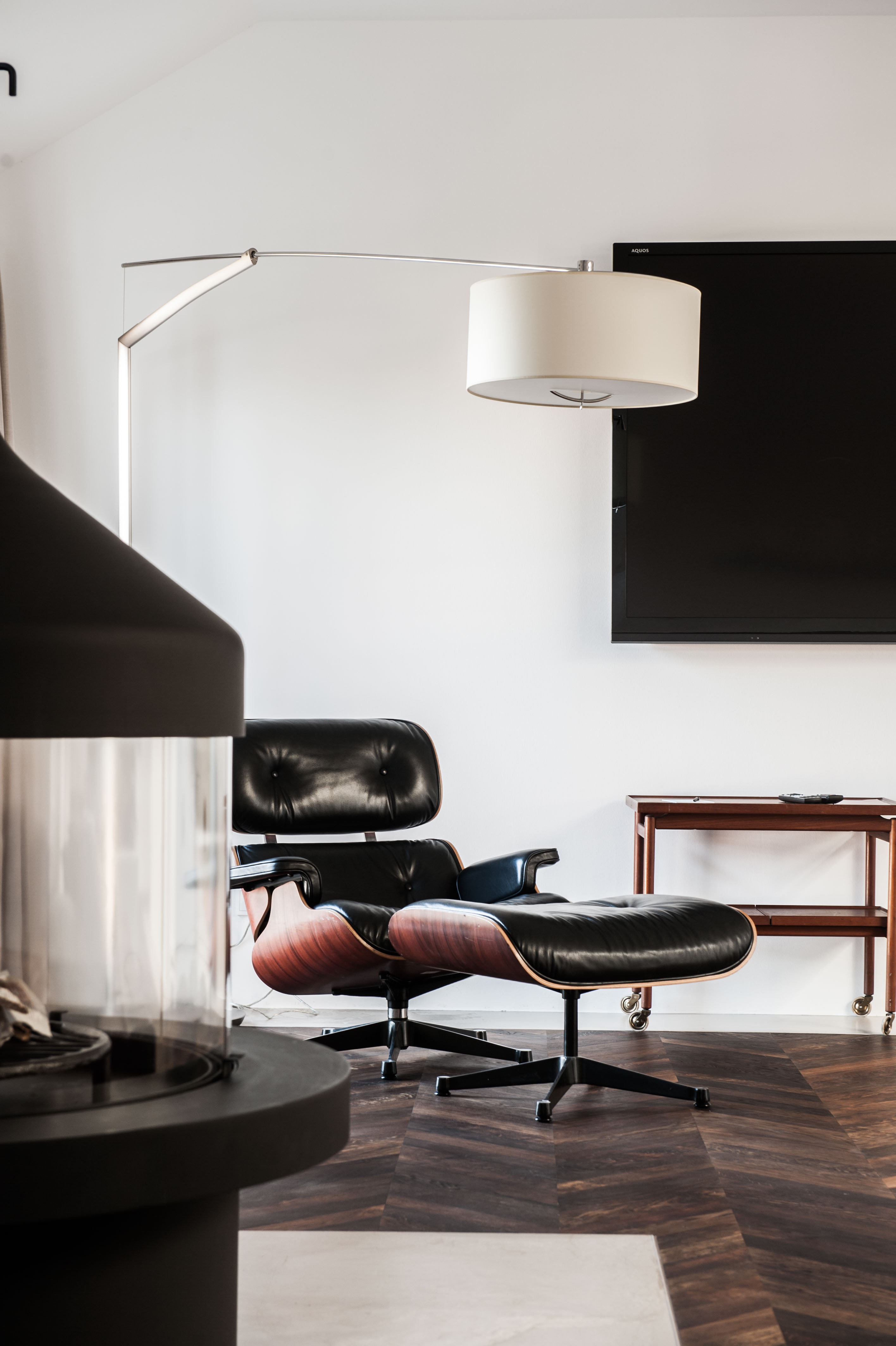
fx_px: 2617
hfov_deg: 19.4
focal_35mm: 70
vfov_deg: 28.9
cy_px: 673
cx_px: 448
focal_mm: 70
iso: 200
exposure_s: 1/4
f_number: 7.1
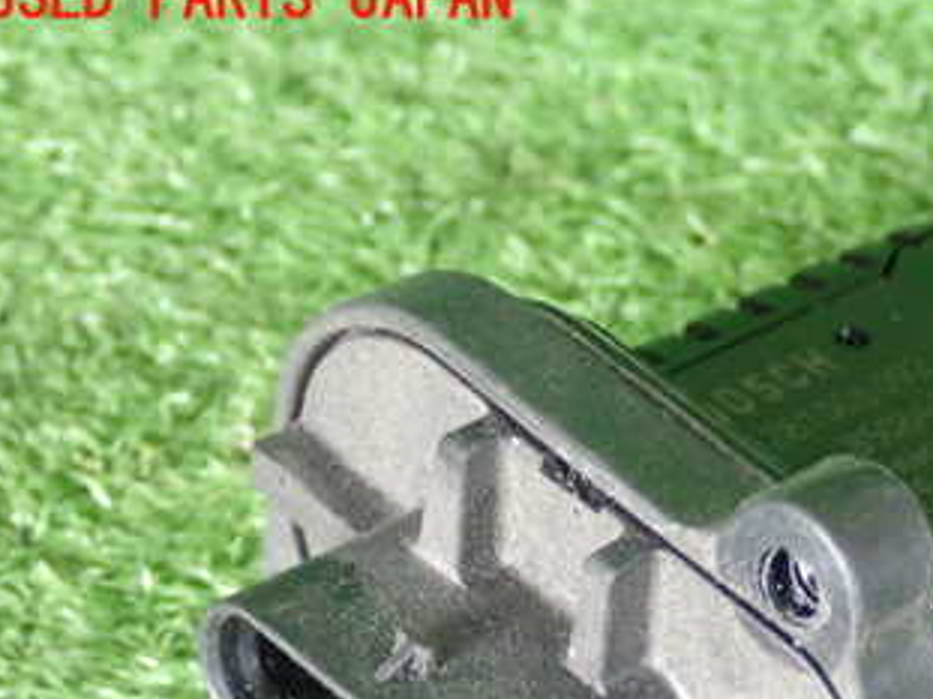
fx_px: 3018
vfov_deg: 13.1
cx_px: 867
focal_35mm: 112
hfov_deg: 17.3
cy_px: 636
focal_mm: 10.35
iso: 640
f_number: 3.5
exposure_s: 1/60
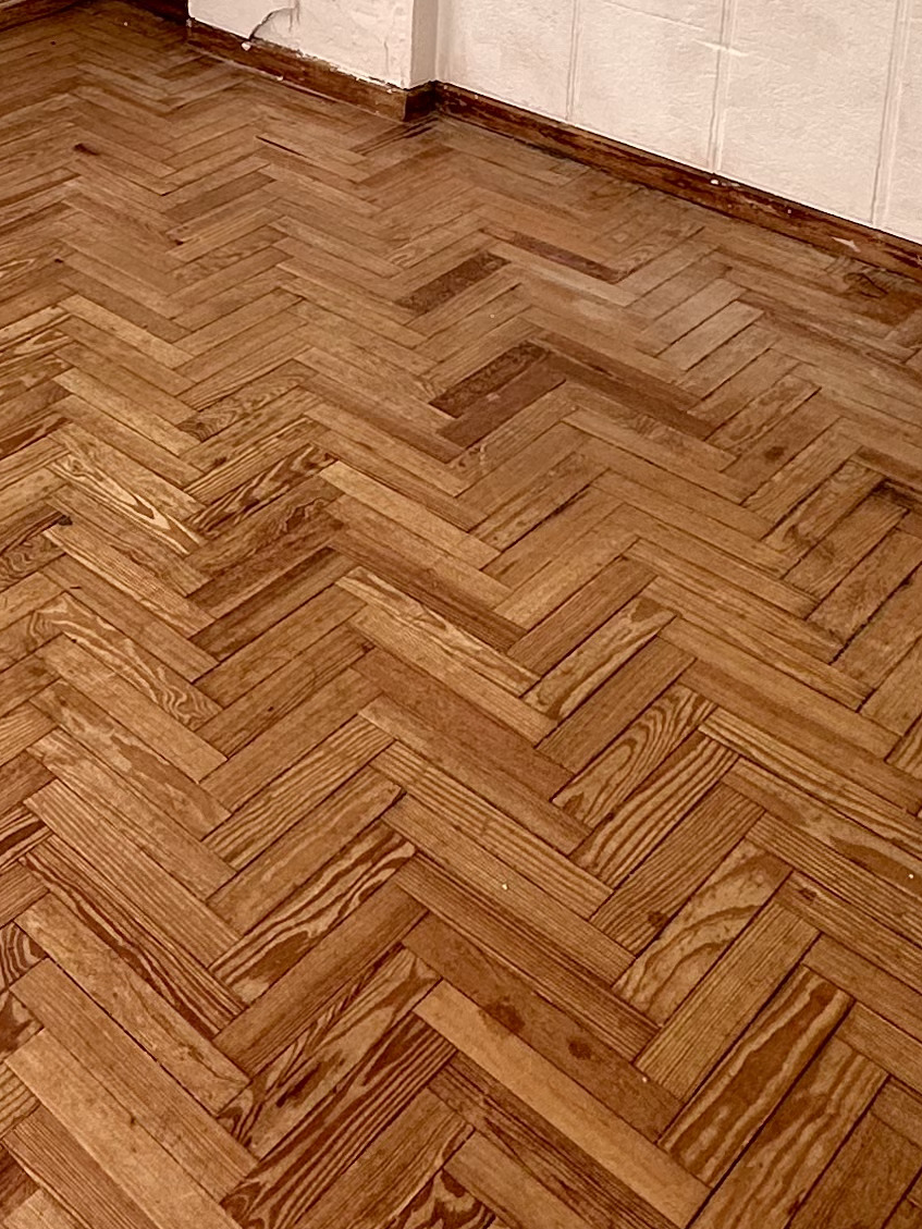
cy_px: -174
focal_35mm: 50
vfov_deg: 32.7
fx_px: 1775
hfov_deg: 27.4
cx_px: 0
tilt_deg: -11.8
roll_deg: -1.2
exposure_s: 1/99
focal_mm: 2.22
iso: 40
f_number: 2.2
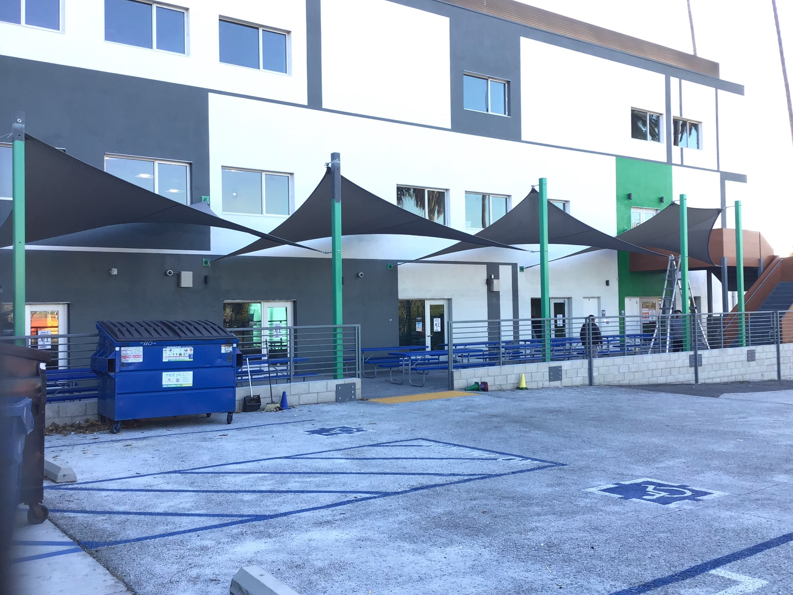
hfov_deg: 53.9
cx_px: 413
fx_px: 779
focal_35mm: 34
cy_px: 286
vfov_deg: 41.8
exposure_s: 1/126
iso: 25
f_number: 2.4
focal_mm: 3.3
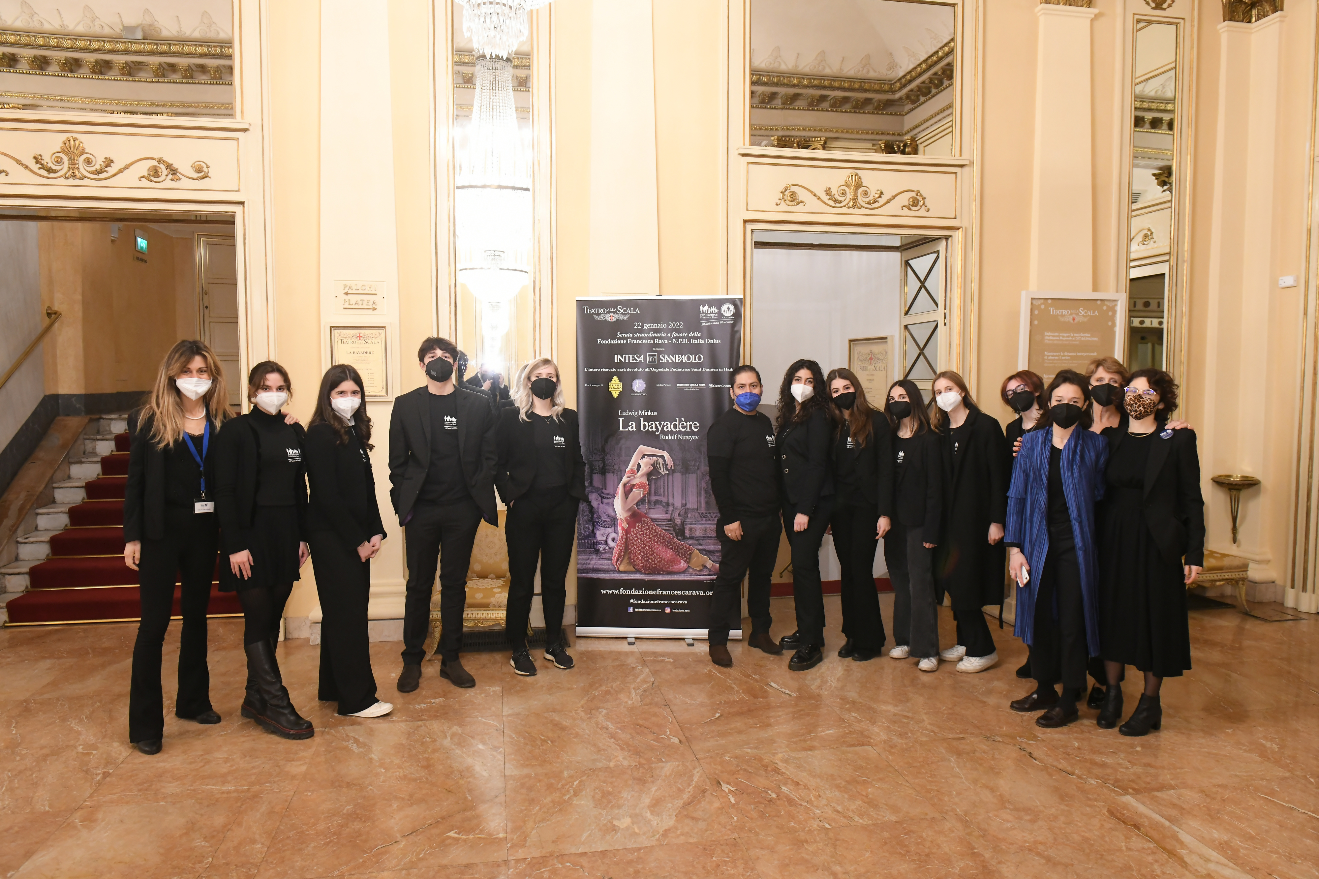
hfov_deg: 73.7
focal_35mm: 24
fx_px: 879
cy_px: 440
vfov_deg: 53.1
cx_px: 660
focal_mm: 24
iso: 3200
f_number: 7.1
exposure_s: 1/40
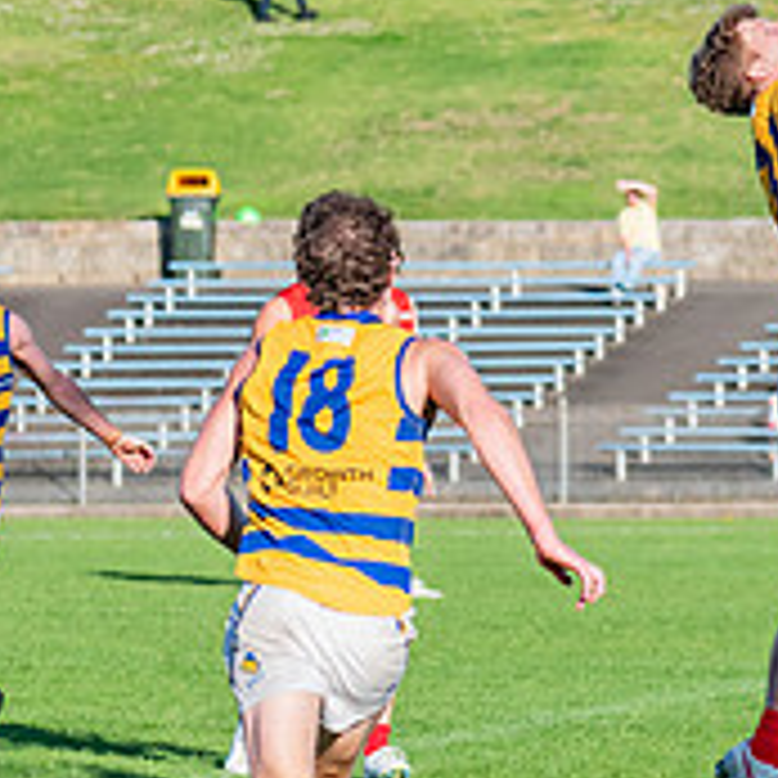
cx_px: 975
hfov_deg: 3.5
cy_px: 259
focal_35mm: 495
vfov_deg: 3.5
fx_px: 12587
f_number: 8
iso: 800
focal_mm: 170
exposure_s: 1/1600
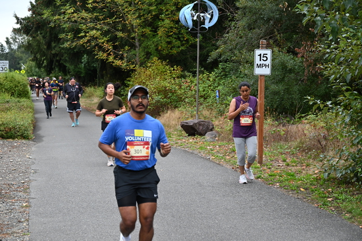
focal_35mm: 70
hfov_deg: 28.8
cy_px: 120
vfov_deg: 19.5
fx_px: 704
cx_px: 181
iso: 640
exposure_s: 1/125
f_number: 6
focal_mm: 70
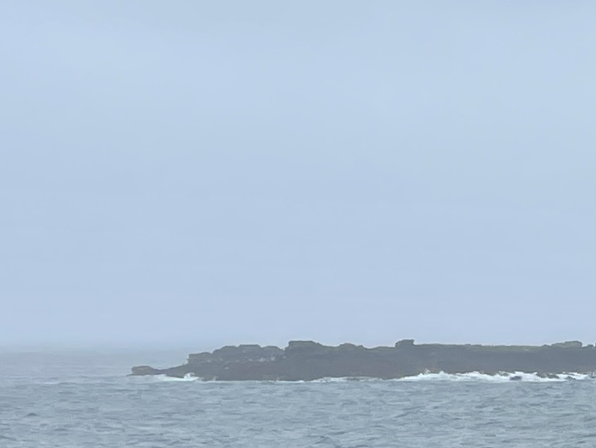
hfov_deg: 12.8
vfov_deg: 10.0
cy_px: 540
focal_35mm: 146
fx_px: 2515
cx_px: 882
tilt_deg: -4.2
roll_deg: -0.2
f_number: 1.6
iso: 32
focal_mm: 4.2
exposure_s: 1/1742
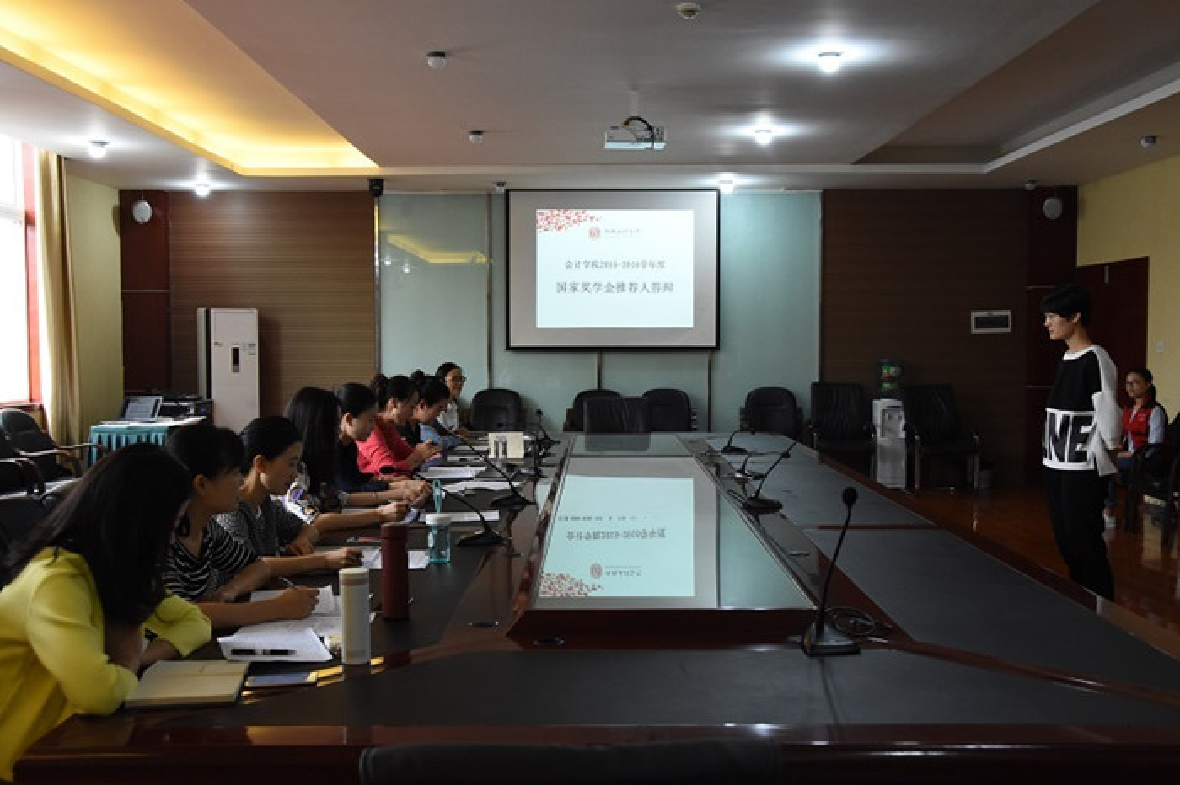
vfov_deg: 36.8
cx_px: 590
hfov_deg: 53.2
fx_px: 1179
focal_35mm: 36
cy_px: 392
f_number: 5.6
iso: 1600
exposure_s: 1/125
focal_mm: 24
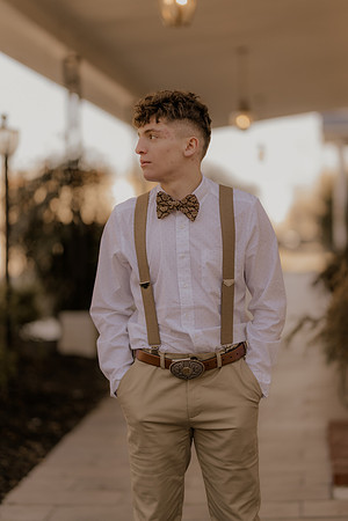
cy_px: 260
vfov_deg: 23.9
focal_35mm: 85
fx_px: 1232
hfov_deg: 16.1
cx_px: 174
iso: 200
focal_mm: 85
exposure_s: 1/1250
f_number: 1.4
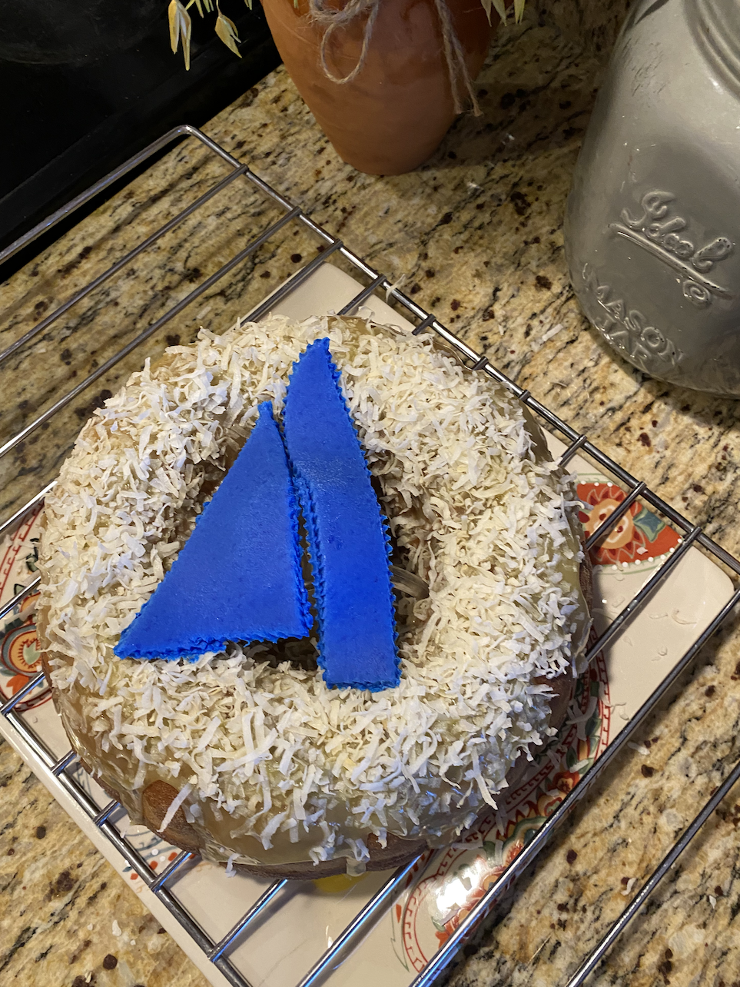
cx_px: 366
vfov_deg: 65.3
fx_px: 770
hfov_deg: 51.4
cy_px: 507
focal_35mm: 27
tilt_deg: -69.0
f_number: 1.8
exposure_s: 1/60
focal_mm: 4.25
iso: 200
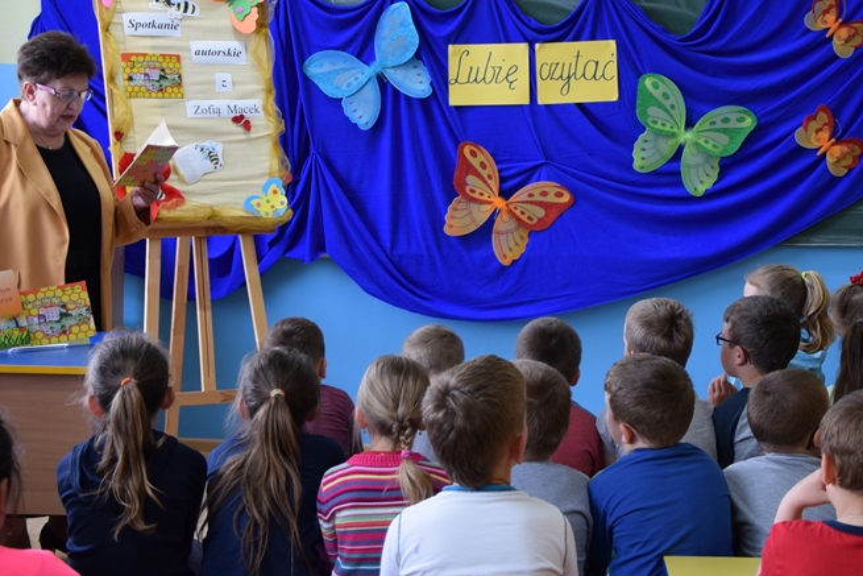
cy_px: 229
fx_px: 1798
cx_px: 516
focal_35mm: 75
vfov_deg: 18.2
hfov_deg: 26.9
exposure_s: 1/60
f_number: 4.2
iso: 500
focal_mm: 32
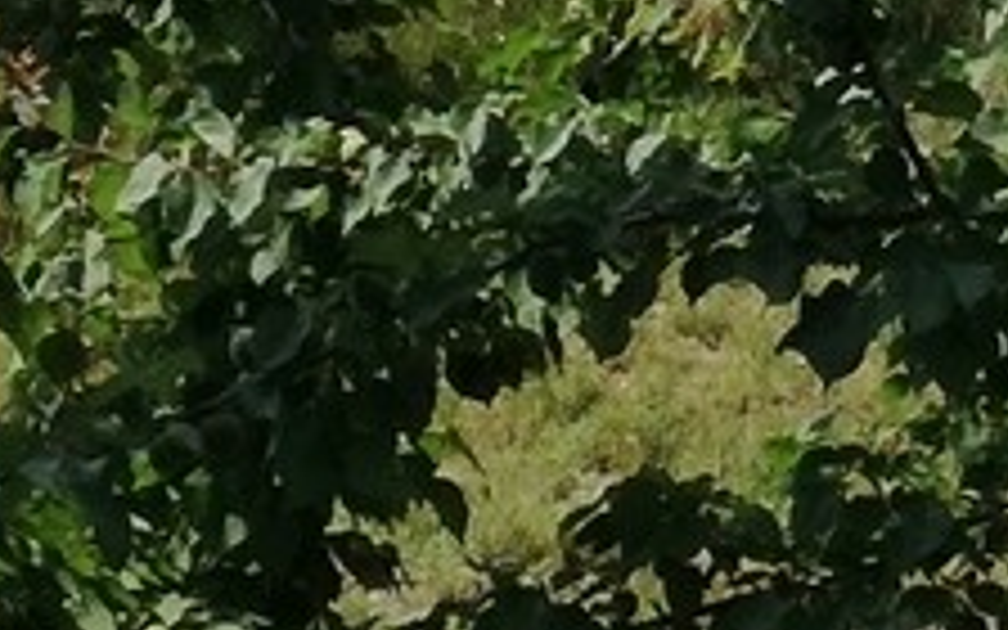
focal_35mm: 223
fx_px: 6126
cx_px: 1372
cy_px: -770
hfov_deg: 9.2
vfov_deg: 5.7
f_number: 2
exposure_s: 1/1183
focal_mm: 3.79
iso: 50
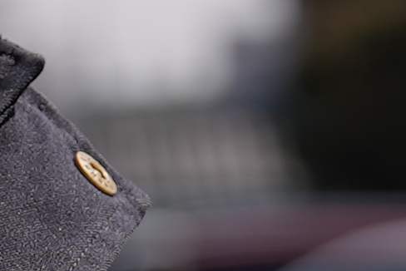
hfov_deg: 3.9
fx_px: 5958
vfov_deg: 2.6
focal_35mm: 528
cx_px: -20
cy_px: -177
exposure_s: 1/1250
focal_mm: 62
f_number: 4
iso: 80
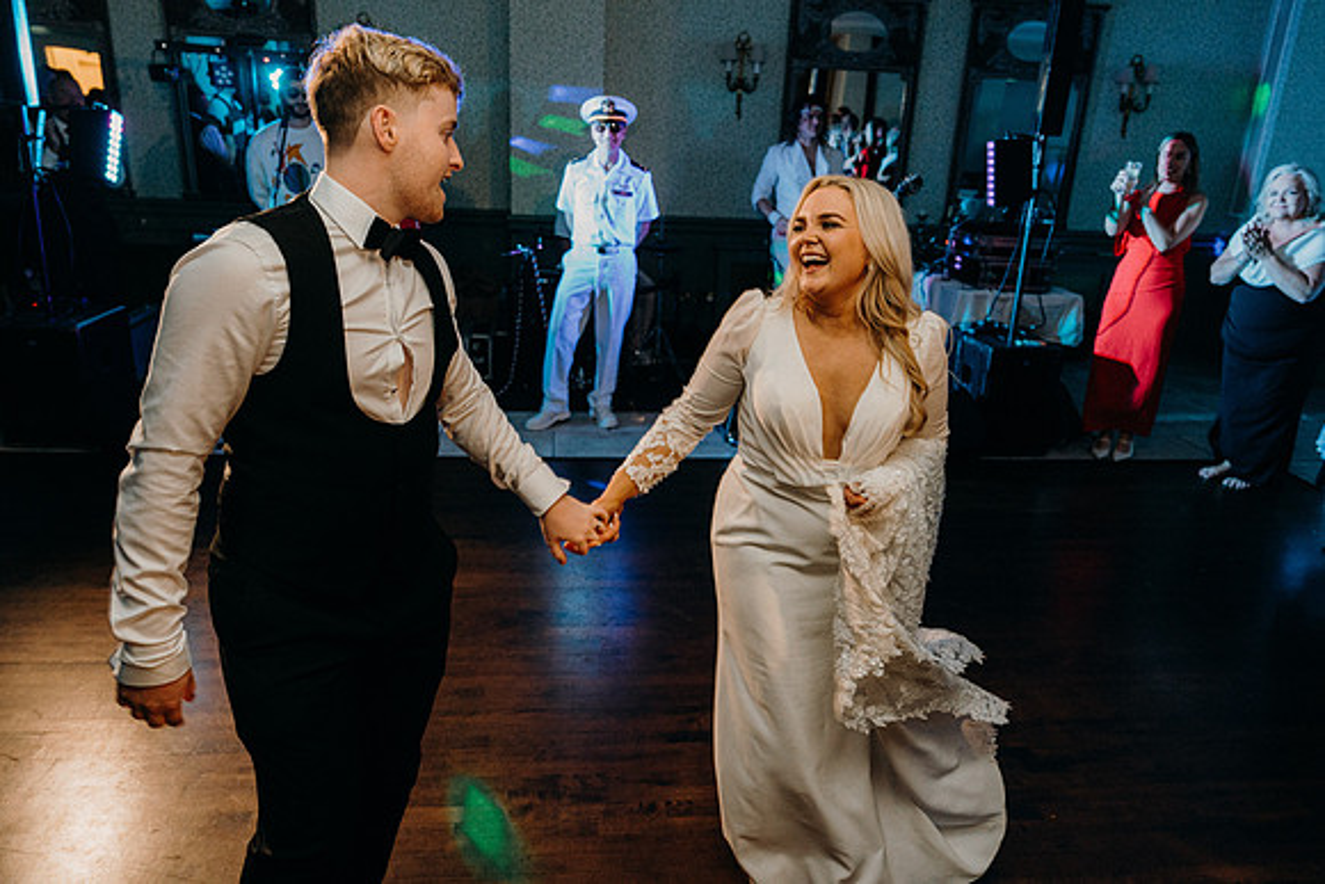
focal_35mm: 25
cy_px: 442
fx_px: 920
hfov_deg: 71.5
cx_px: 662
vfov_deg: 51.3
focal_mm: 25
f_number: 3.5
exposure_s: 1/160
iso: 2500
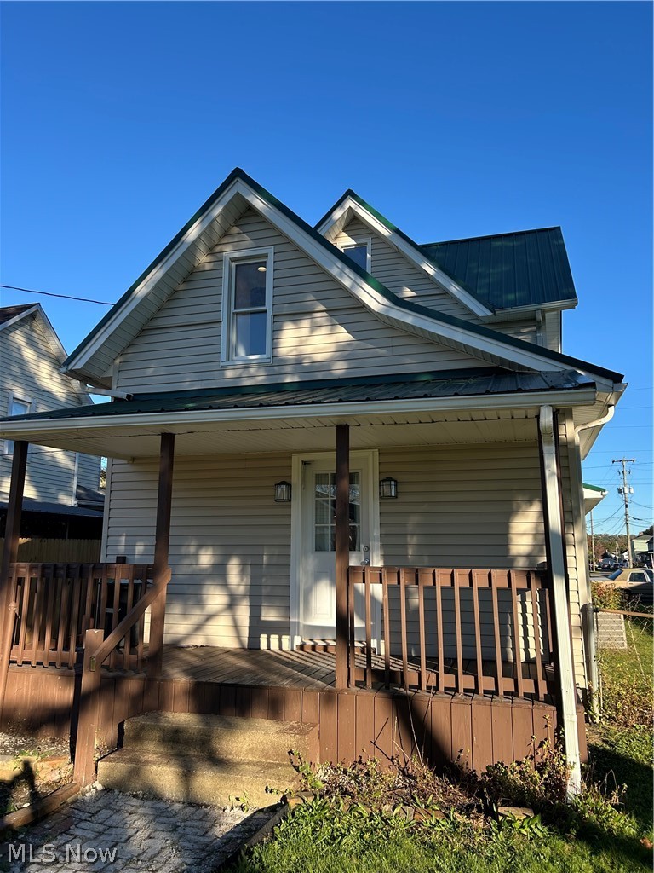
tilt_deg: +14.7
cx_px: 327
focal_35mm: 26
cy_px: 436
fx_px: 655
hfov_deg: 53.1
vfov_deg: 67.3
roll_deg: -0.7
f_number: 1.5
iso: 50
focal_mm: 5.7
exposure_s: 1/1412
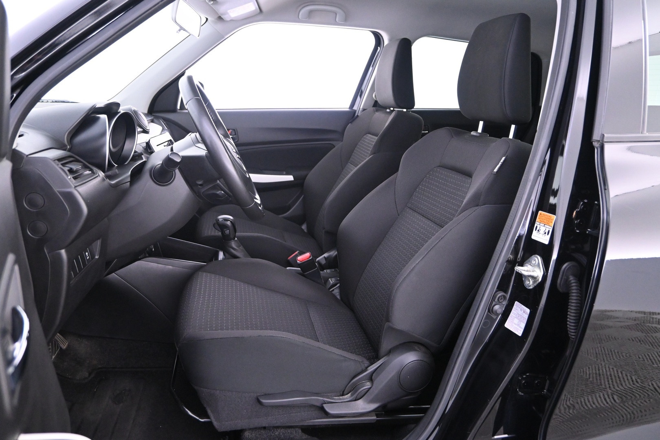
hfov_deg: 68.9
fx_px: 481
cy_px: 220
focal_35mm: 26
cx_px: 330
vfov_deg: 49.1
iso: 3200
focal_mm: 17.5
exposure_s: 1/15
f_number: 3.5
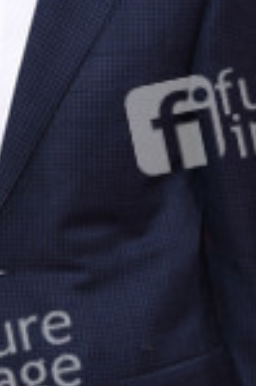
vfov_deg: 8.2
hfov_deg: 5.5
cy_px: -16
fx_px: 2662
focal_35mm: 249
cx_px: 23
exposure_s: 1/160
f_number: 6.3
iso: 160
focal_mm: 62
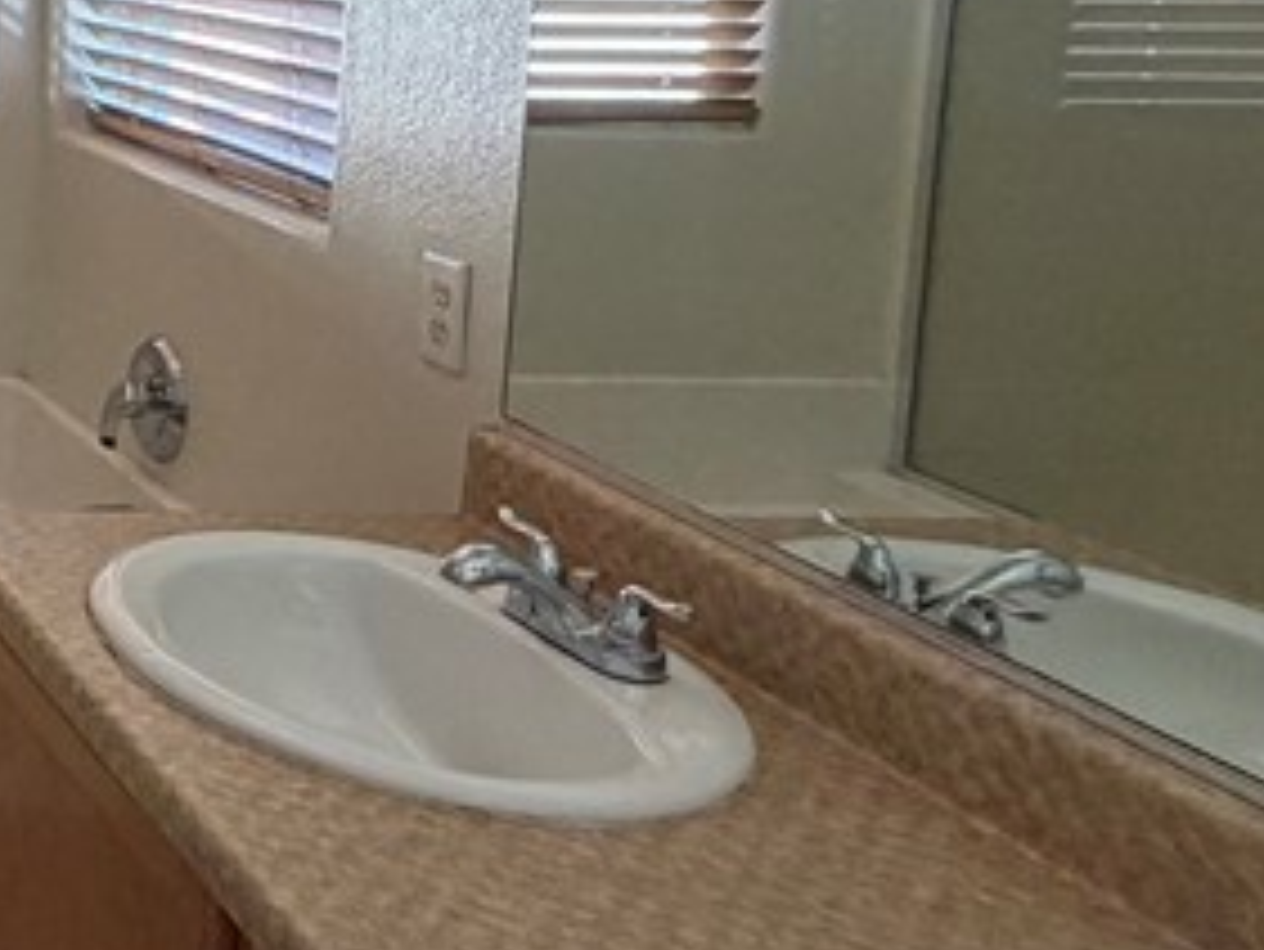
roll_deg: -0.2
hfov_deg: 26.8
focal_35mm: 51
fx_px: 1863
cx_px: -625
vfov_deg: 27.4
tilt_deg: -5.8
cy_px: 77
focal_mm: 2.22
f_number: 2.2
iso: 250
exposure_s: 1/121
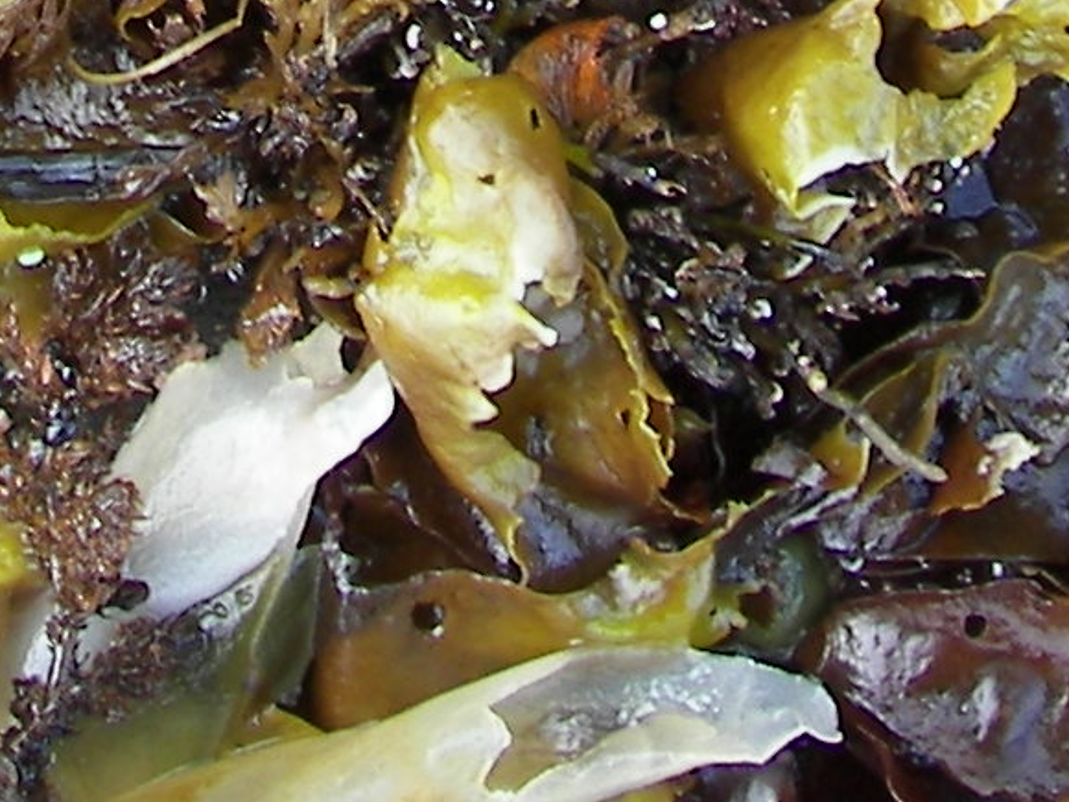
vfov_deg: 8.6
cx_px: 341
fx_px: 4972
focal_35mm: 161
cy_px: -887
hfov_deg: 12.3
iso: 50
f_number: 2.8
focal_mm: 6
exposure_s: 1/60
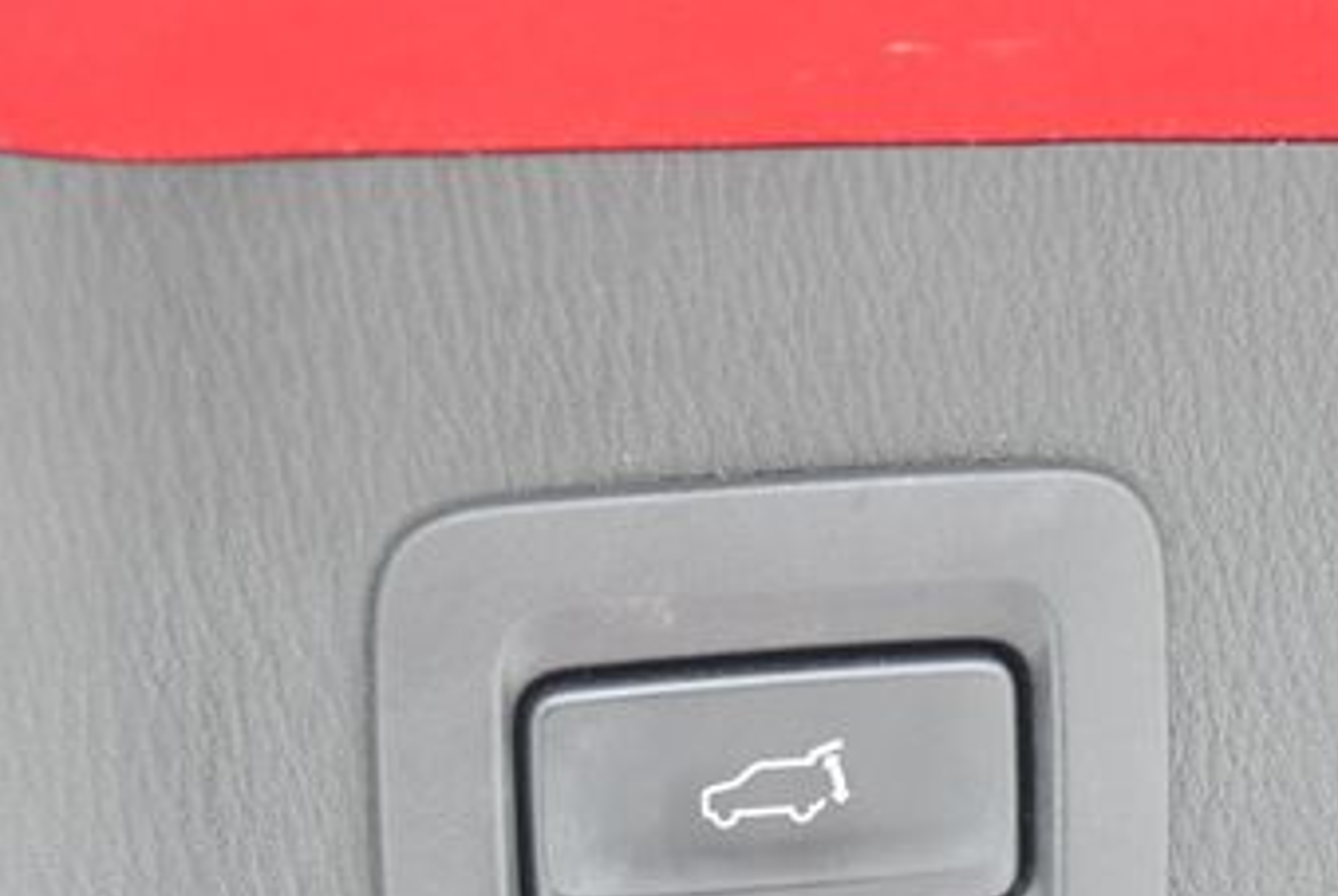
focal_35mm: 136
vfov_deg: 10.1
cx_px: 754
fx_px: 5061
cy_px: 805
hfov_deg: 15.1
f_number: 5
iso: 800
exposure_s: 1/250
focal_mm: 36
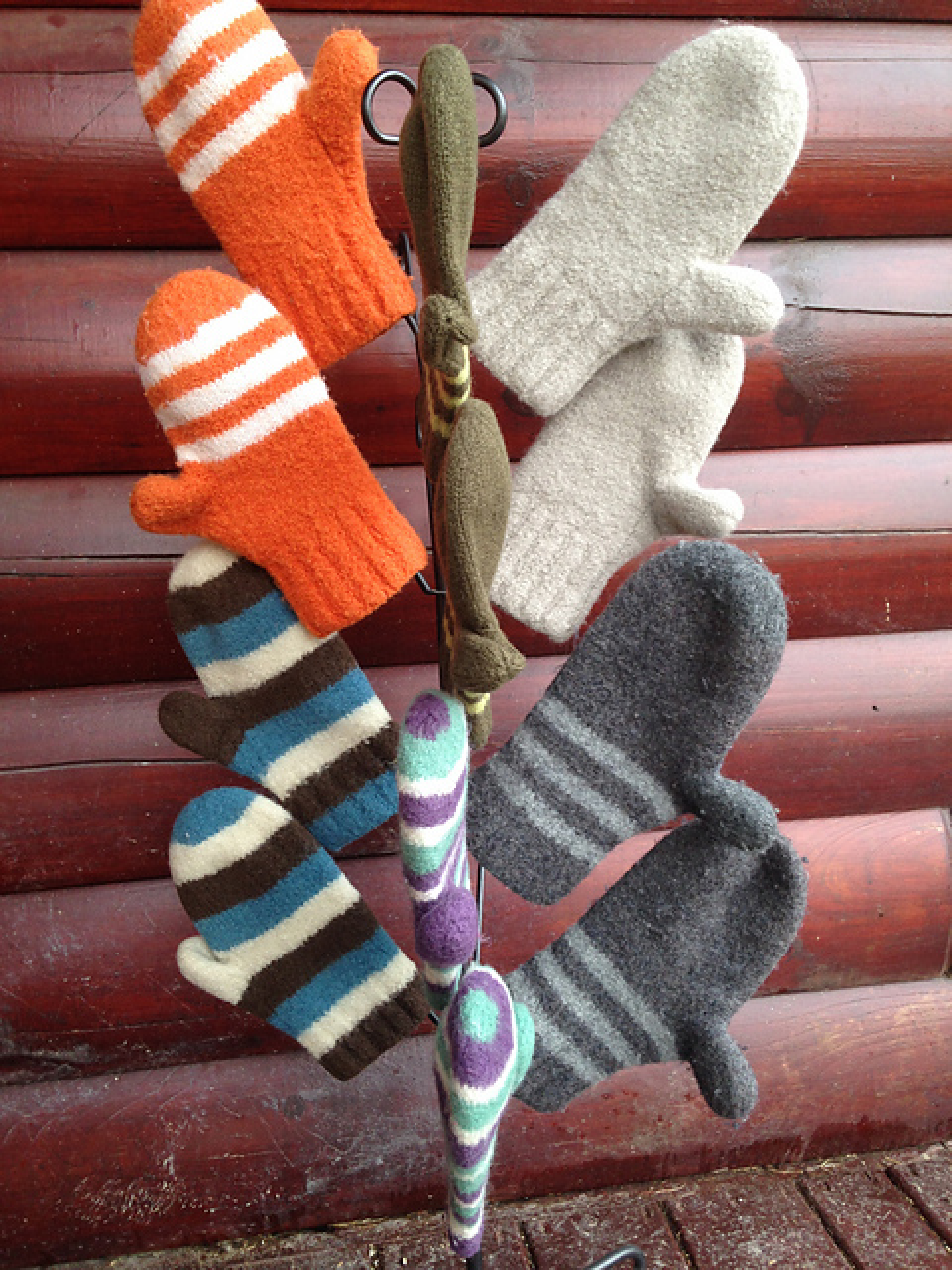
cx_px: 476
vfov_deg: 55.4
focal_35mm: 33
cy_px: 635
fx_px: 1210
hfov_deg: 42.9
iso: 64
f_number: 2.4
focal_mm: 4.12
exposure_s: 1/40
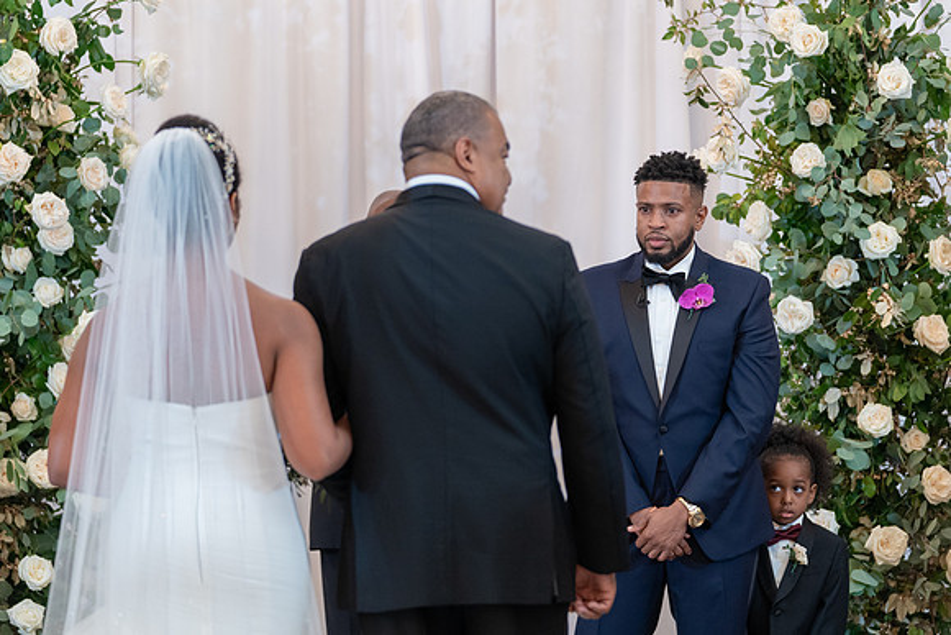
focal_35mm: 132
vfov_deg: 10.4
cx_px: 497
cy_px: 303
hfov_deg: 15.5
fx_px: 3494
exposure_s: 1/100
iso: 2000
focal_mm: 114
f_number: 2.8
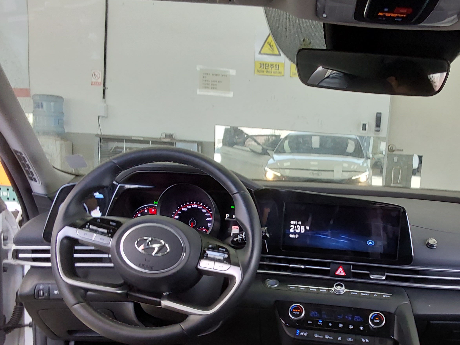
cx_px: 314
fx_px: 518
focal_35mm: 39
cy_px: 226
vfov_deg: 36.5
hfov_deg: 46.9
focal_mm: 2.91
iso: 160
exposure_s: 1/60
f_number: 1.9
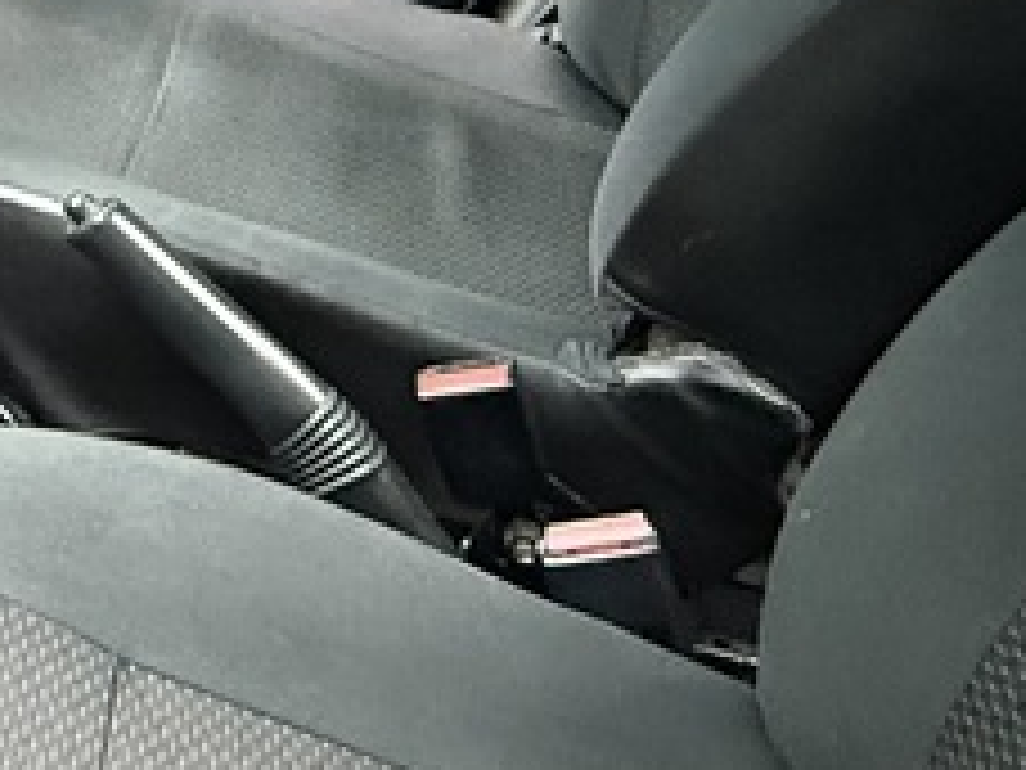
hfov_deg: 28.0
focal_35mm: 63
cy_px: -68
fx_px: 1867
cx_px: -104
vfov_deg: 22.1
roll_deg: -1.1
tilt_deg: -19.8
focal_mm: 2.22
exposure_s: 1/33
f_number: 2.2
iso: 1000
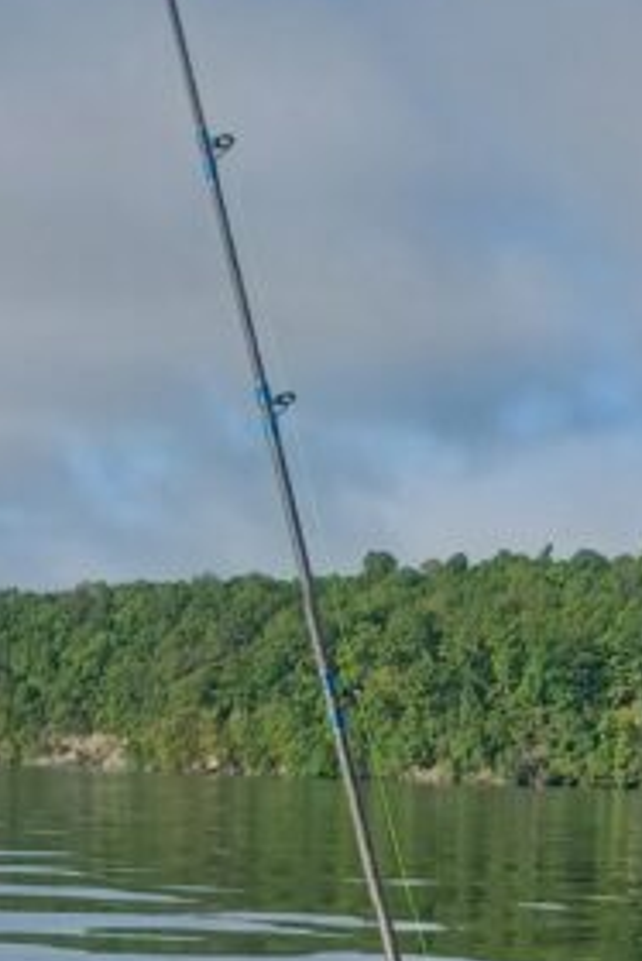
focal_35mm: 95
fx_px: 2538
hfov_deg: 14.3
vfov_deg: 18.1
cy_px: 1599
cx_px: 546
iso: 32
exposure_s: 1/264
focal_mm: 4.6
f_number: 1.8
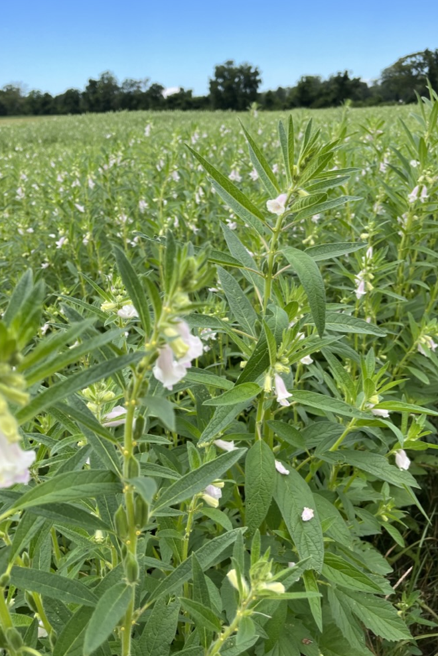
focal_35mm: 28
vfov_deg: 65.5
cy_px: 323
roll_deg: +3.4
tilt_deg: -23.0
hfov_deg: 46.4
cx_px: 216
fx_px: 511
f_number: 1.6
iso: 50
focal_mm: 5.1
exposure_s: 1/1294
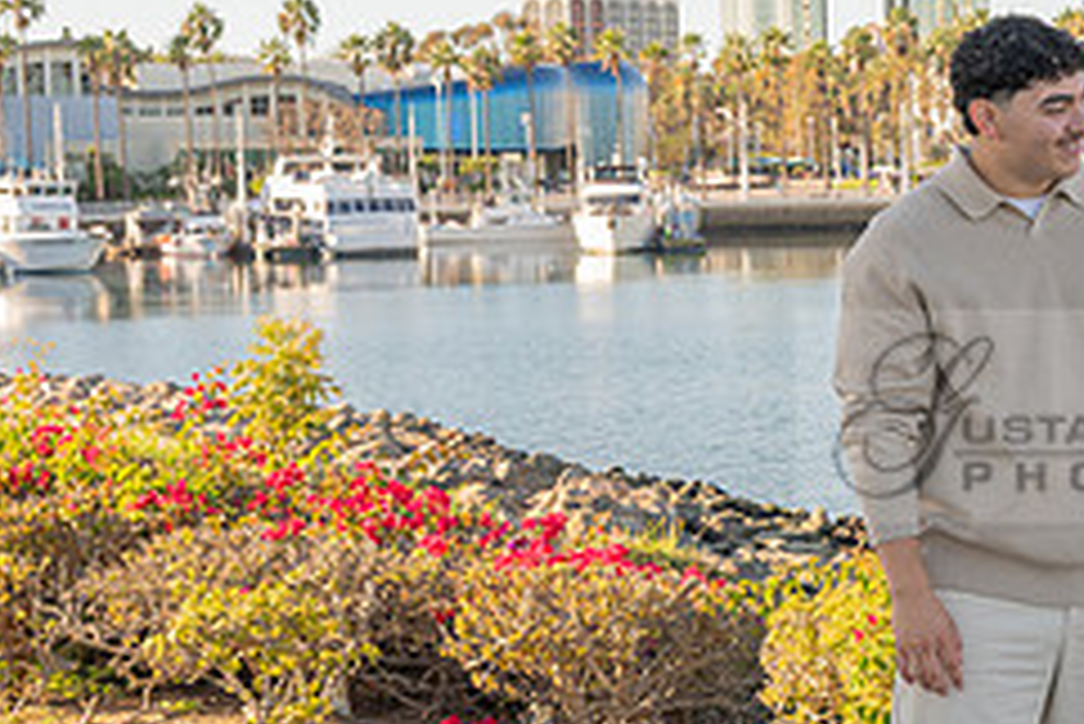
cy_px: 374
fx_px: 2681
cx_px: 1163
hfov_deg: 21.8
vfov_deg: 15.4
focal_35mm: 89
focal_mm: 32
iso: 200
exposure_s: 1/160
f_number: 9
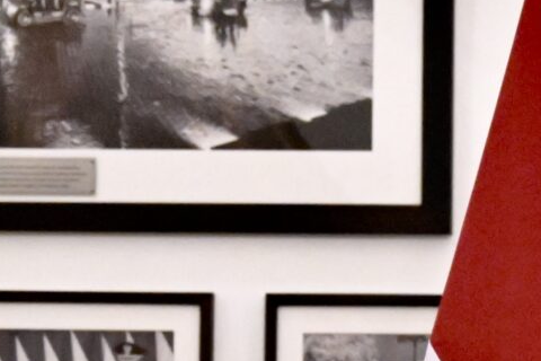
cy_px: 559
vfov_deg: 4.1
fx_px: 4974
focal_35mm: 331
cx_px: 992
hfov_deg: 6.1
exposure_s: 1/200
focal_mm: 62
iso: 5600
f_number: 4
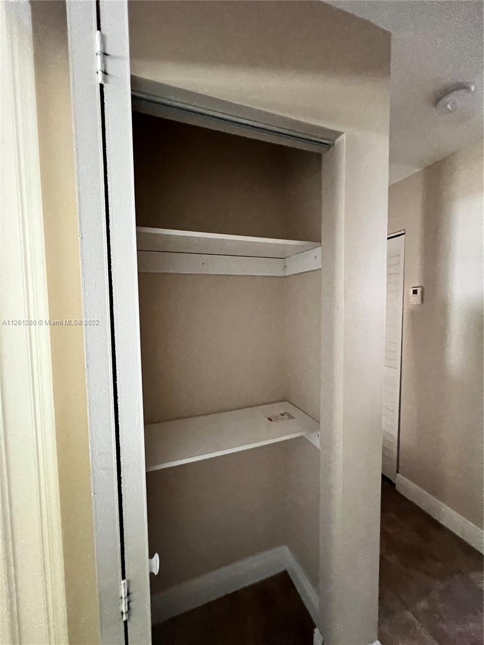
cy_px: 322
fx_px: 242
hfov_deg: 89.9
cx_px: 242
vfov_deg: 106.2
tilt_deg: -0.8
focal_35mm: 13
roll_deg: +0.6
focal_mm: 1.57
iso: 1000
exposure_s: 1/45
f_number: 1.8
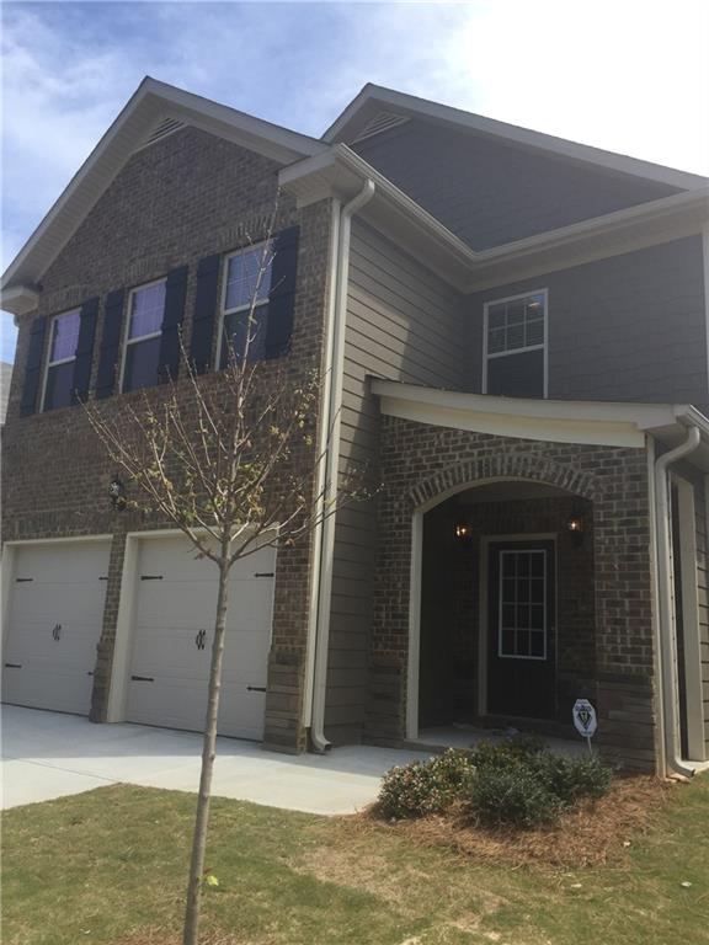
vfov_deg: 61.7
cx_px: 354
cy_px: 472
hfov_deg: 48.2
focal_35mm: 29
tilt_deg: +12.2
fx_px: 792
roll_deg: -1.6
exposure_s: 1/898
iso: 32
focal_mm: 4.15
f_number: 2.2
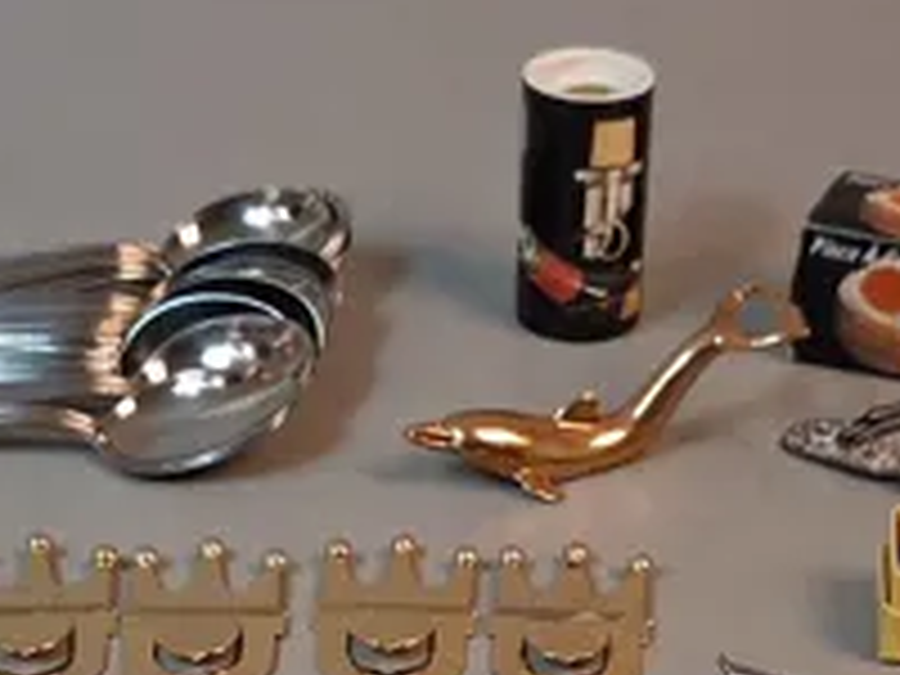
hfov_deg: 18.2
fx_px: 2808
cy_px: 832
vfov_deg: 13.3
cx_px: 500
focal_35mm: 108
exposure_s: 1/50
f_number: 1.8
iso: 320
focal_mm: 4
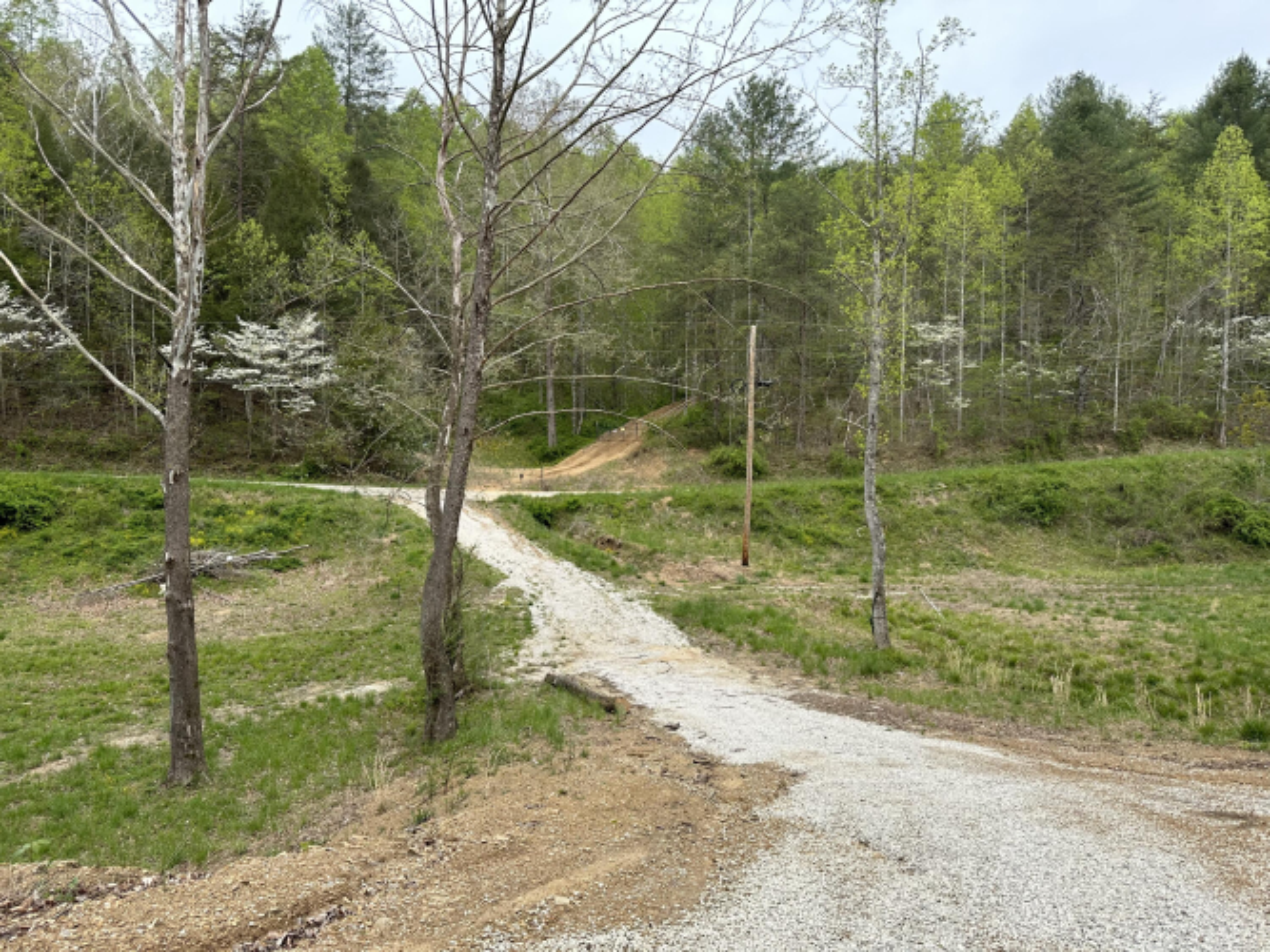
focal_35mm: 24
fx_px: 880
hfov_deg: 71.6
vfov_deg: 56.8
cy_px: 476
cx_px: 635
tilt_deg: -1.9
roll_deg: -0.5
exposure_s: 1/1541
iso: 80
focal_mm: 6.86
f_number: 1.78
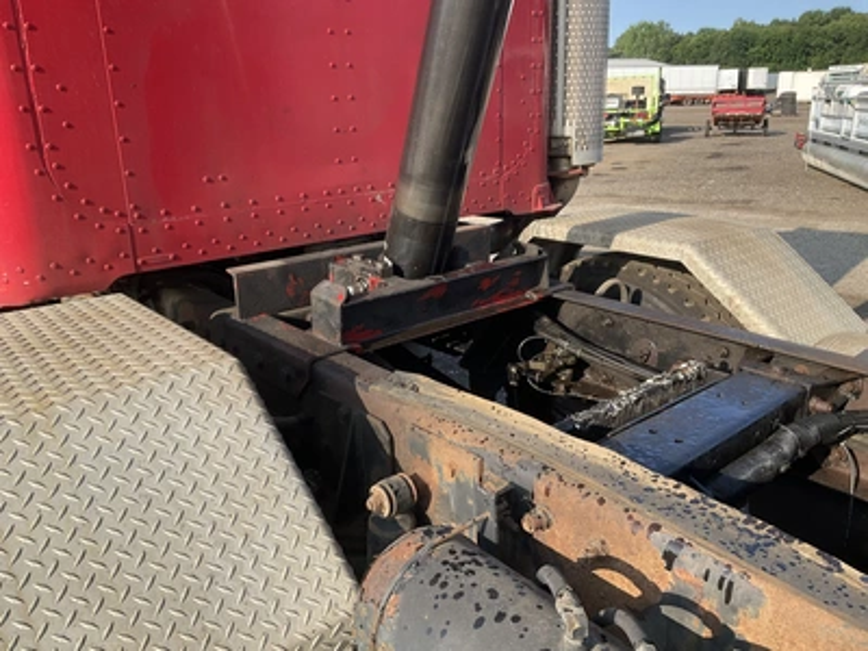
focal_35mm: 29
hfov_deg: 61.7
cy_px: 326
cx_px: 434
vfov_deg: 48.2
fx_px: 727
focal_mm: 3
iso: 25
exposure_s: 1/599
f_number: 1.8
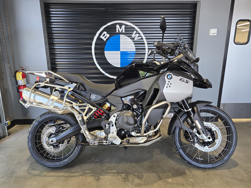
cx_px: 126
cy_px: 94
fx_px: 167
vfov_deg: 58.9
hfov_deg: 73.9
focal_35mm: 23
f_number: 1.7
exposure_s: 1/120
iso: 125
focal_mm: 6.3
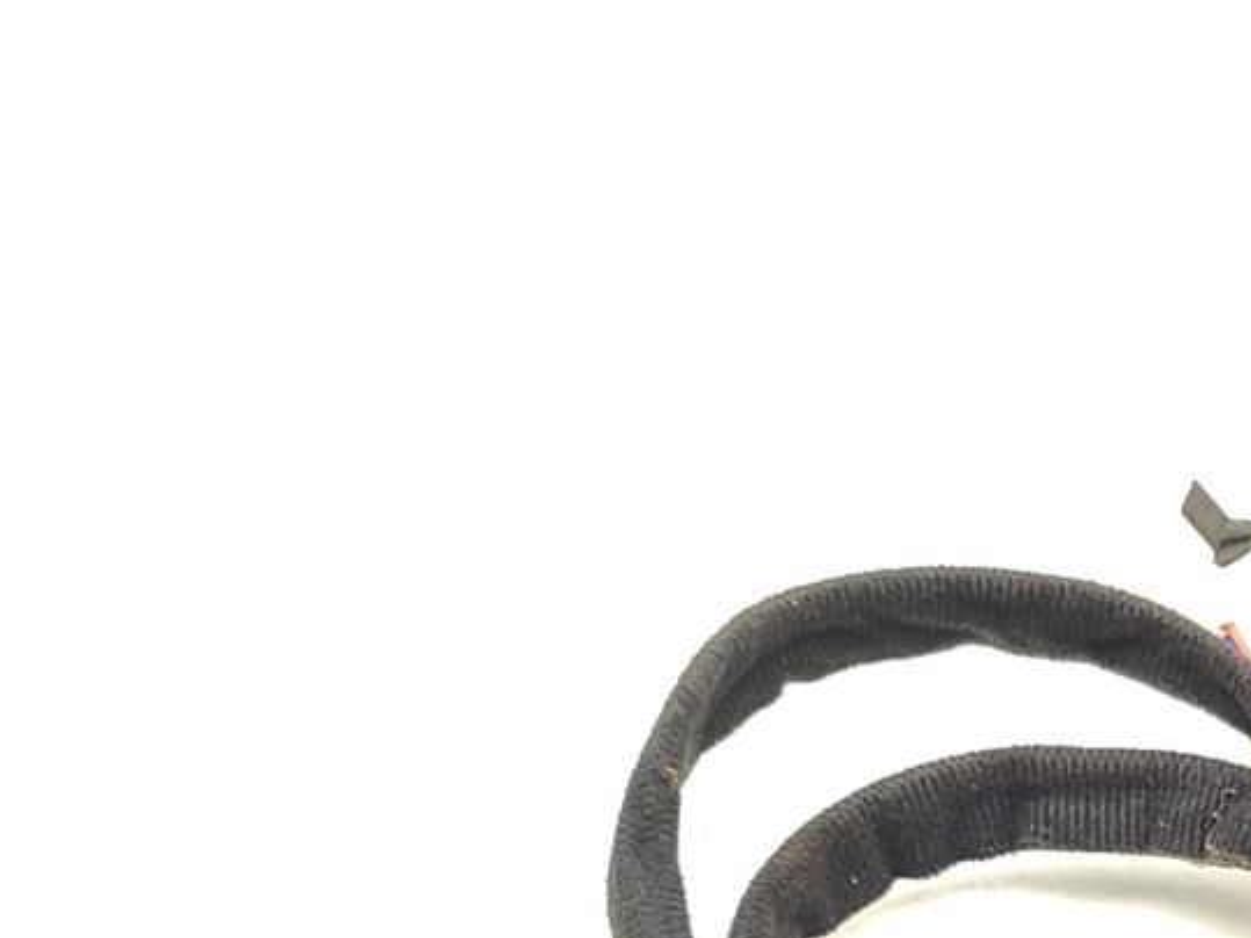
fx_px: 2059
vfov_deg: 23.7
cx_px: 1198
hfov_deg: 31.7
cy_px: 1084
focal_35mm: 57
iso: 200
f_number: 1.89
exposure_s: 1/80
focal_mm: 5.89
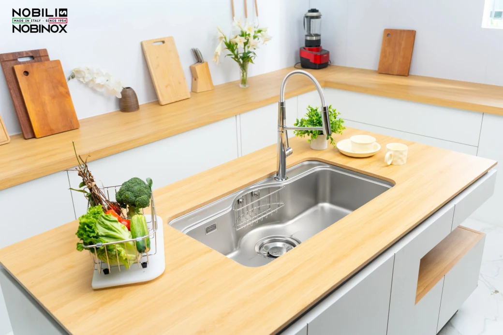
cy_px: 168
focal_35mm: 33
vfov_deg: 40.0
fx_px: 461
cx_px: 252
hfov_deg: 57.2
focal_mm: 33
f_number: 4
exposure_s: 1/200
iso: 400
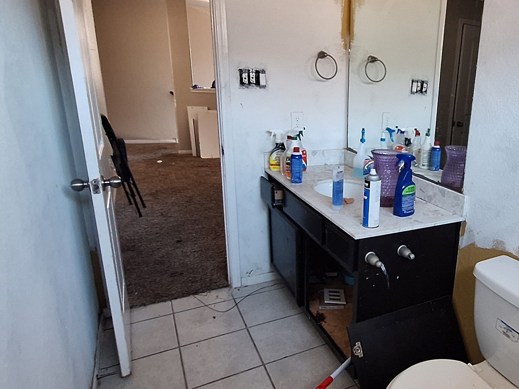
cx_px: 383
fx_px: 375
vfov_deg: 54.9
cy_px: 191
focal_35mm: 25
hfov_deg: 65.6
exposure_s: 1/25
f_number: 2.2
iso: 200
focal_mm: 1.74
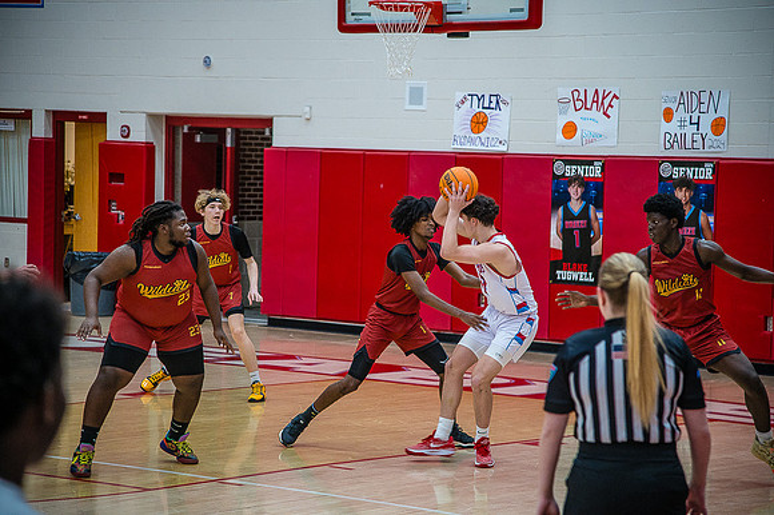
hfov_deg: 18.3
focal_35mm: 112
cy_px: 258
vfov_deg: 12.2
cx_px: 387
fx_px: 2407
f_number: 4
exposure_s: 1/320
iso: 2000
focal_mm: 112
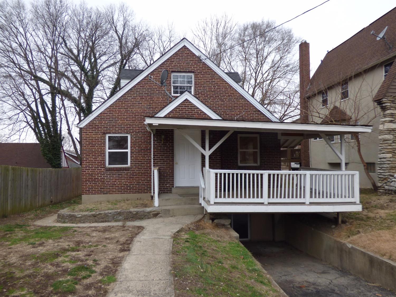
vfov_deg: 56.8
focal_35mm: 24
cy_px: 148
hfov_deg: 71.6
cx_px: 198
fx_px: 274
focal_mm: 4.25
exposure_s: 1/200
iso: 100
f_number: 3
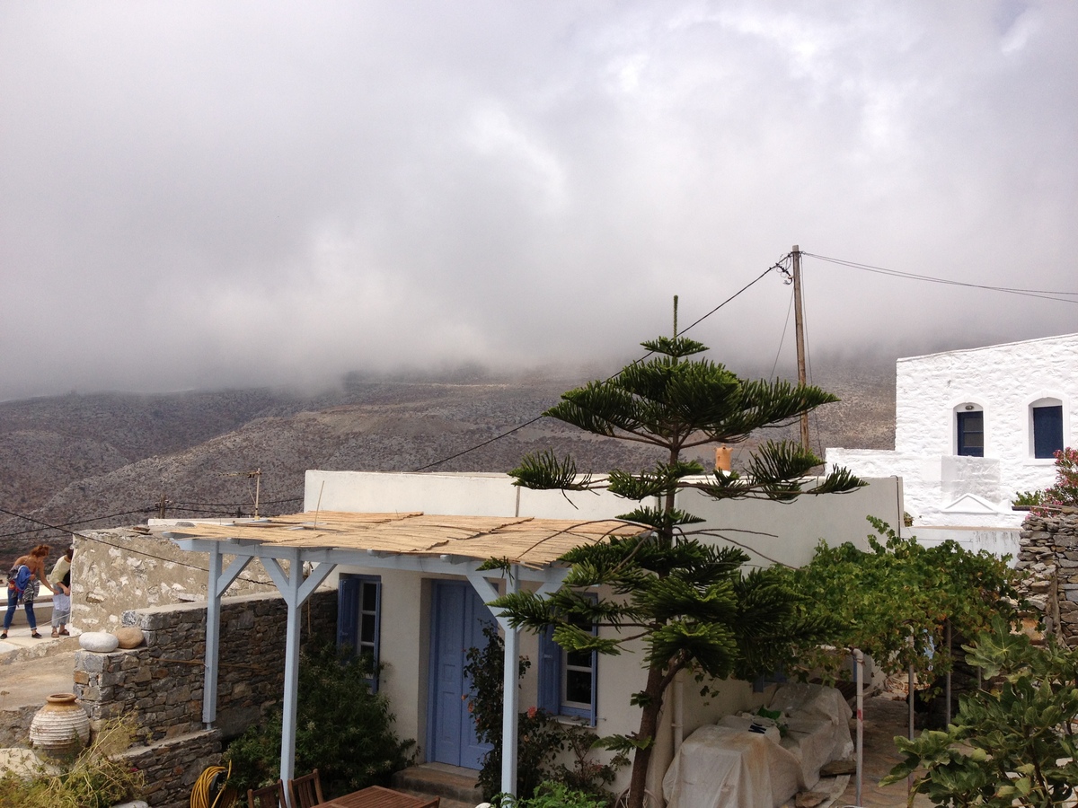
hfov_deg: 52.6
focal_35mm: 35
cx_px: 539
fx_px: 1090
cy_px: 404
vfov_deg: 40.7
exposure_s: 1/3067
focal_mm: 4.28
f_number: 2.4
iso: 50
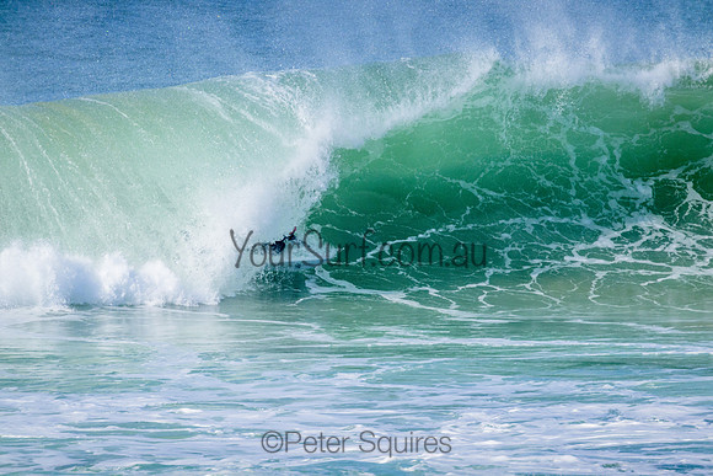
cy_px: 238
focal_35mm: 800
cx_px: 356
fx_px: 15847
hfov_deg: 2.6
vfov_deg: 1.7
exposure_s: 1/2000
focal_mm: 800
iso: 1250
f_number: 11
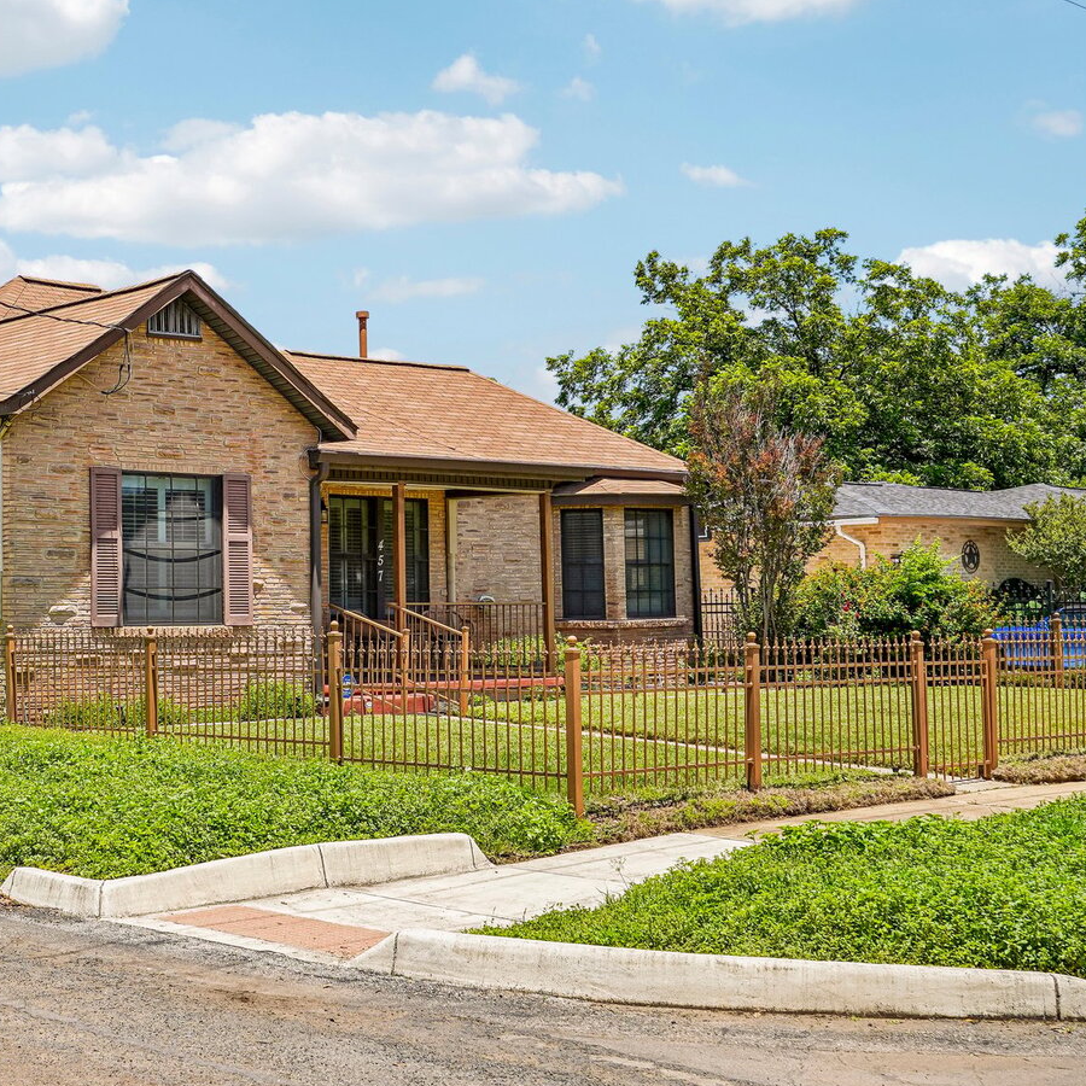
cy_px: 467
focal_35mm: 52
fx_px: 1846
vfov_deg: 32.7
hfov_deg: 31.8
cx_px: 188
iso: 100
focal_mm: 34
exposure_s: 1/250
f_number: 8
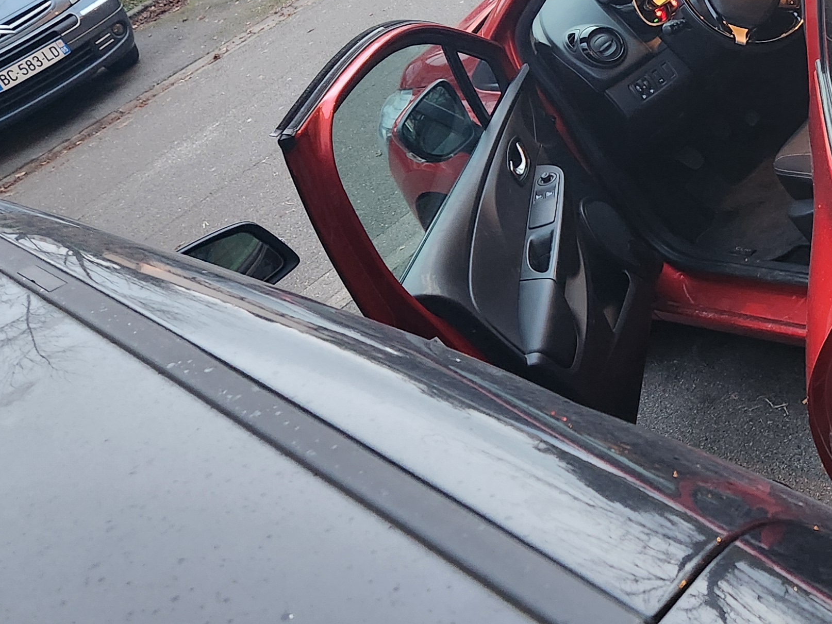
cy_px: 156
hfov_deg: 30.9
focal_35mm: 57
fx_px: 1370
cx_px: 862
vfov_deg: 25.4
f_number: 1.8
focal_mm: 5.4
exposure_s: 1/25
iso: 500
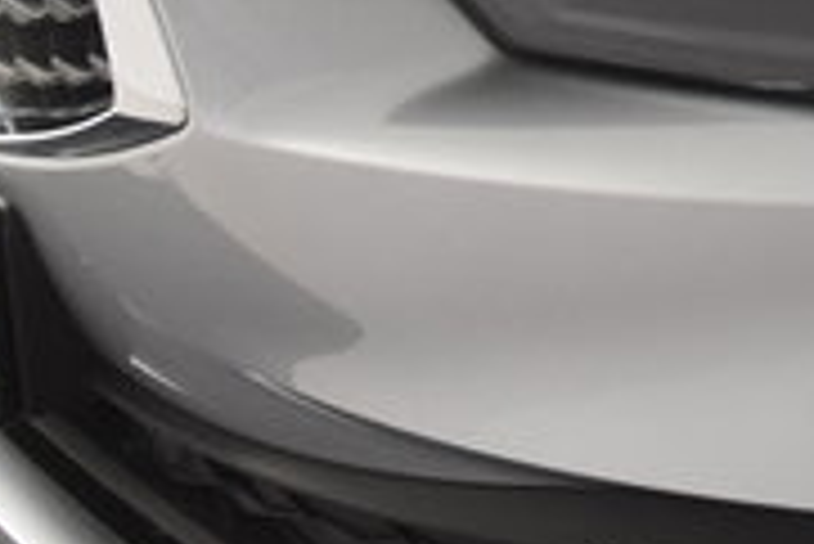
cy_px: -641
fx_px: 4797
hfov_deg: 8.8
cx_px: 1952
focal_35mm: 212
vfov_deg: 6.3
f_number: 4
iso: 1600
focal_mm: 20
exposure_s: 1/60
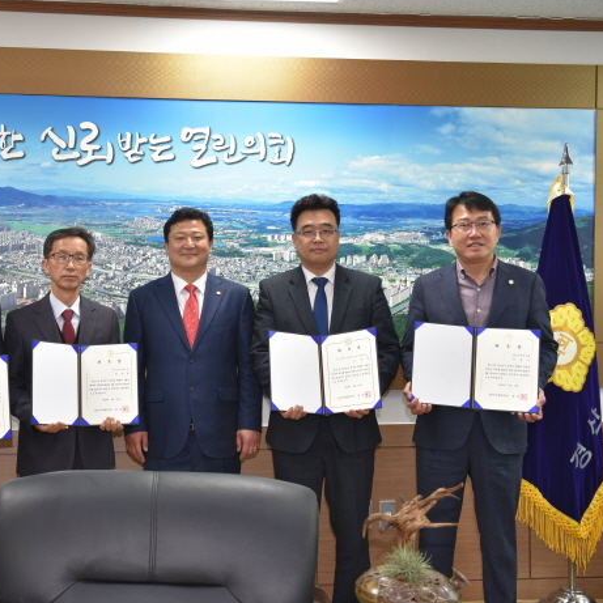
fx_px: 966
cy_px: 301
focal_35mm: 49
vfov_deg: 34.7
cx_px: 166
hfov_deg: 34.1
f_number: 5
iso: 800
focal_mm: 38
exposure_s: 1/100
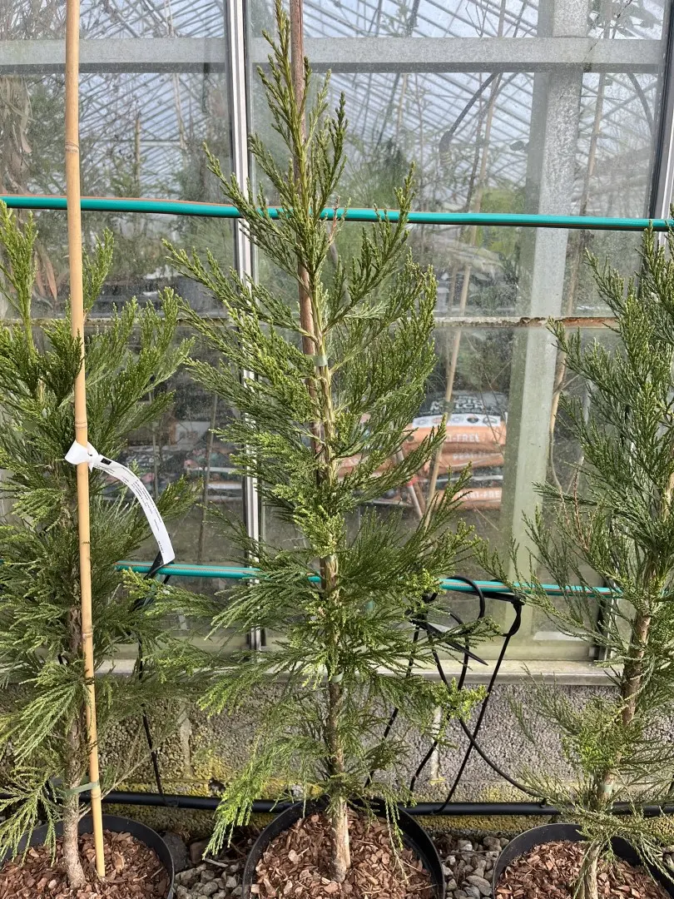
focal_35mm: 26
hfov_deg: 53.1
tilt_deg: -15.1
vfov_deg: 67.3
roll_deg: +0.6
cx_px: 337
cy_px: 450
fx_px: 675
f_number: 1.6
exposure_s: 1/615
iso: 50
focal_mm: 5.1
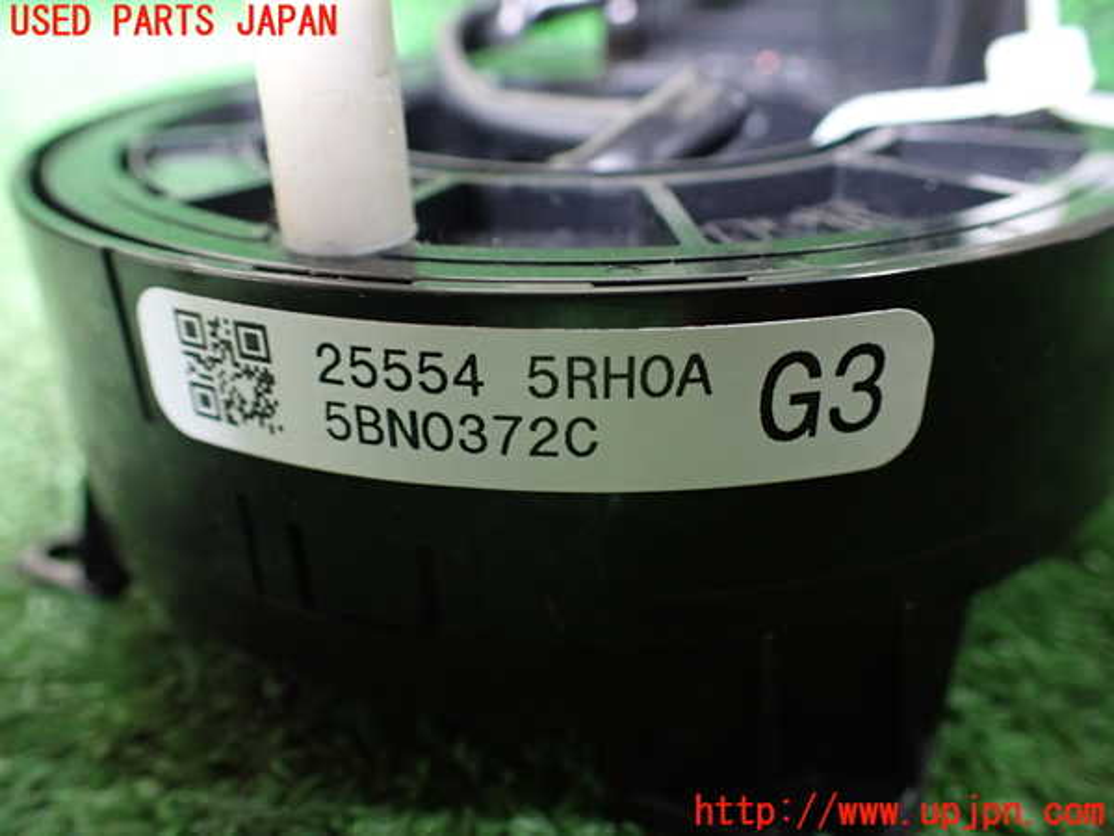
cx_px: 557
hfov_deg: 60.0
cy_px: 418
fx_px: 965
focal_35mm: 30
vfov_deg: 46.8
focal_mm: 5.4
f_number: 2.3
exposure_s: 1/40
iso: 800
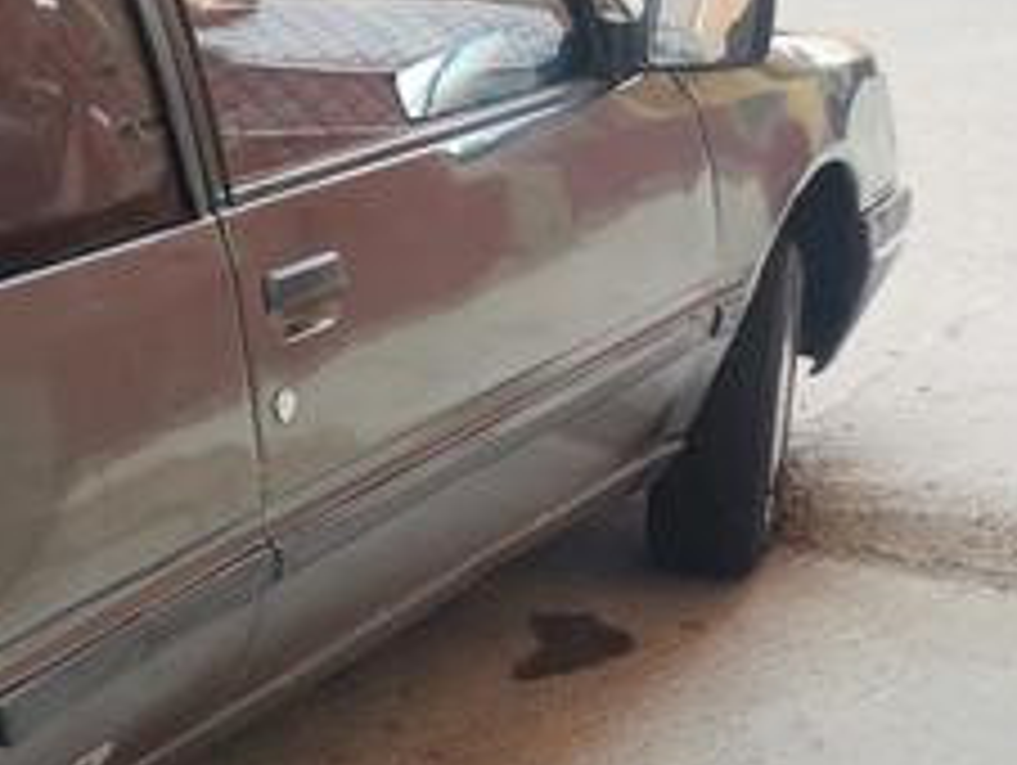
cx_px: -410
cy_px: 551
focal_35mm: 75
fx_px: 2206
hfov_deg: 22.4
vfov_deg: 19.6
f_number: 1.8
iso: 50
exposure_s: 1/122
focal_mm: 4.75
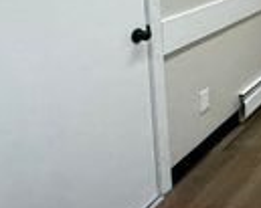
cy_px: -51
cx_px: 486
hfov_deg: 21.1
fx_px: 409
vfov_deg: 25.2
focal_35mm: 53
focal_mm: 2.22
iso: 160
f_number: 2.2
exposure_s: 1/120
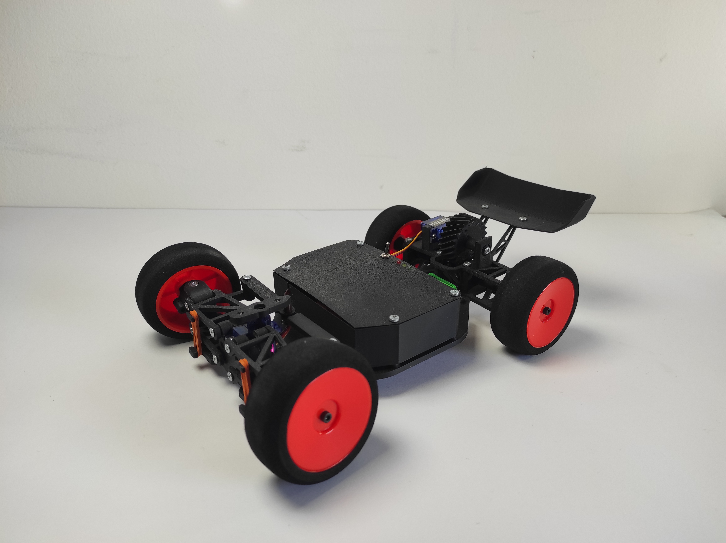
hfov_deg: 69.4
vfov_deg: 54.8
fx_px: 524
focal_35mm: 25
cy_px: 272
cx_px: 363
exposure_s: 1/126
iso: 100
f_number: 1.89
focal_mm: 5.43
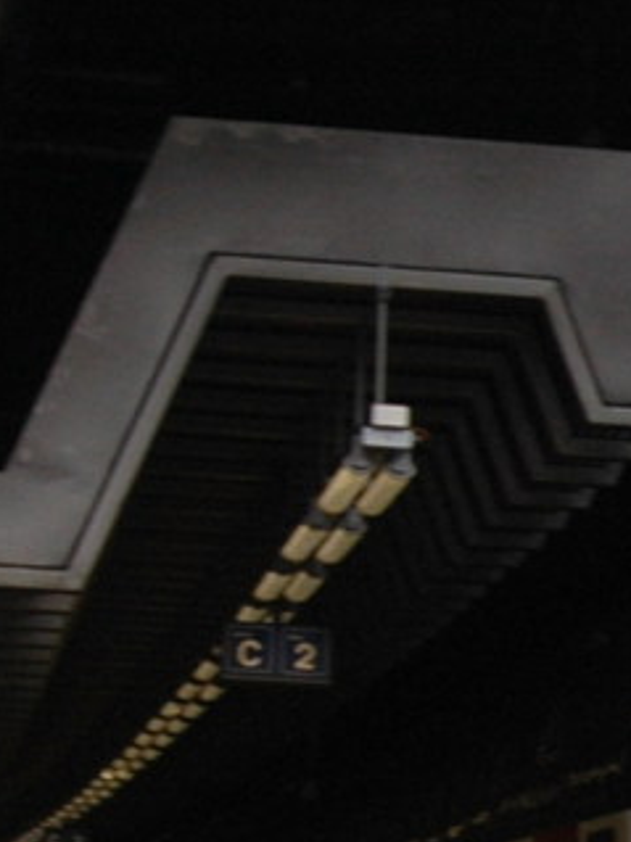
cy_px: 1113
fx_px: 5275
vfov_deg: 9.0
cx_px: 1508
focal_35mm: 217
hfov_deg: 6.5
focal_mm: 25
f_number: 5
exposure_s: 1/100
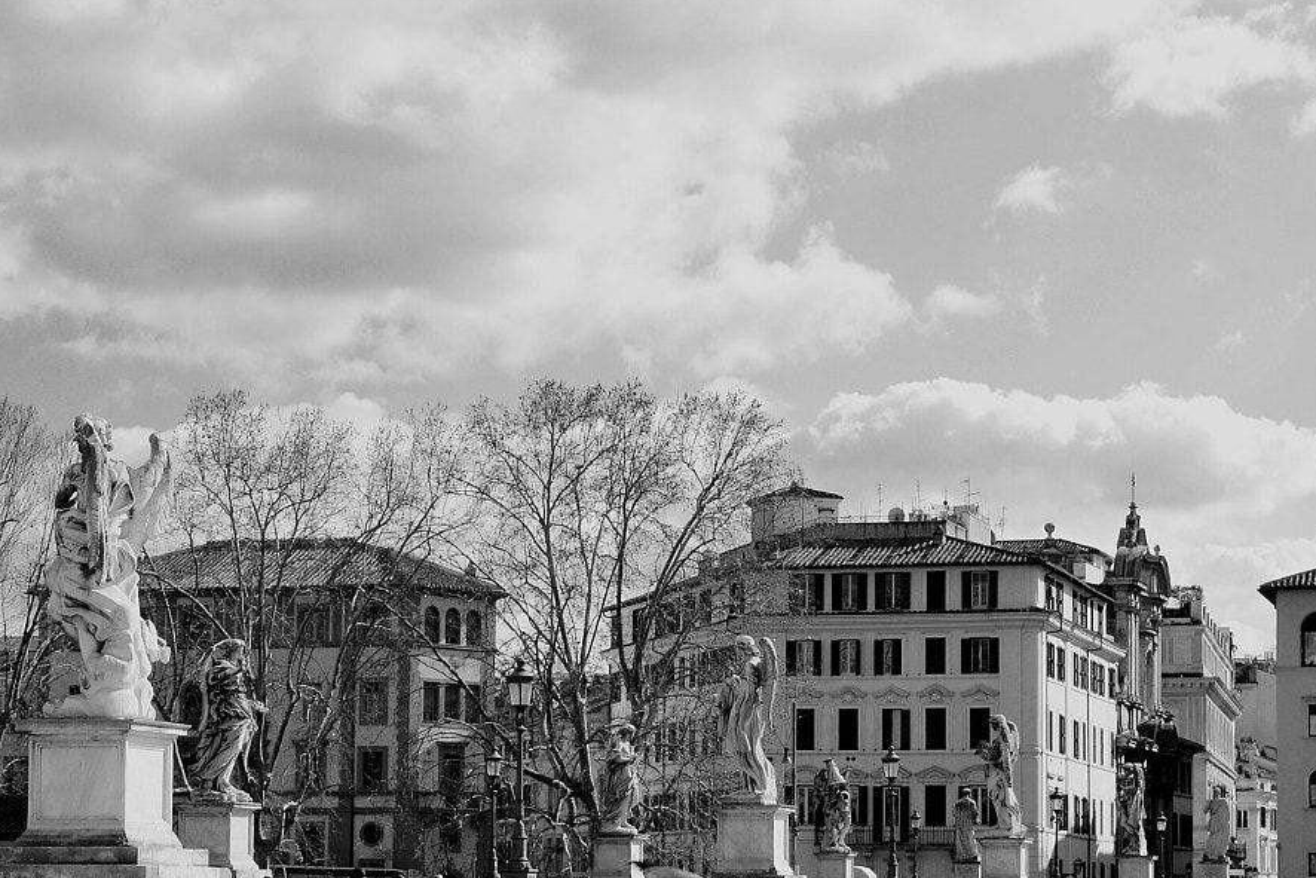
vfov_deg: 16.2
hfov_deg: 24.2
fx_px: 3067
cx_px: 720
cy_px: 685
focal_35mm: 84
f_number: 8
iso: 100
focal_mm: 31
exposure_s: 1/250
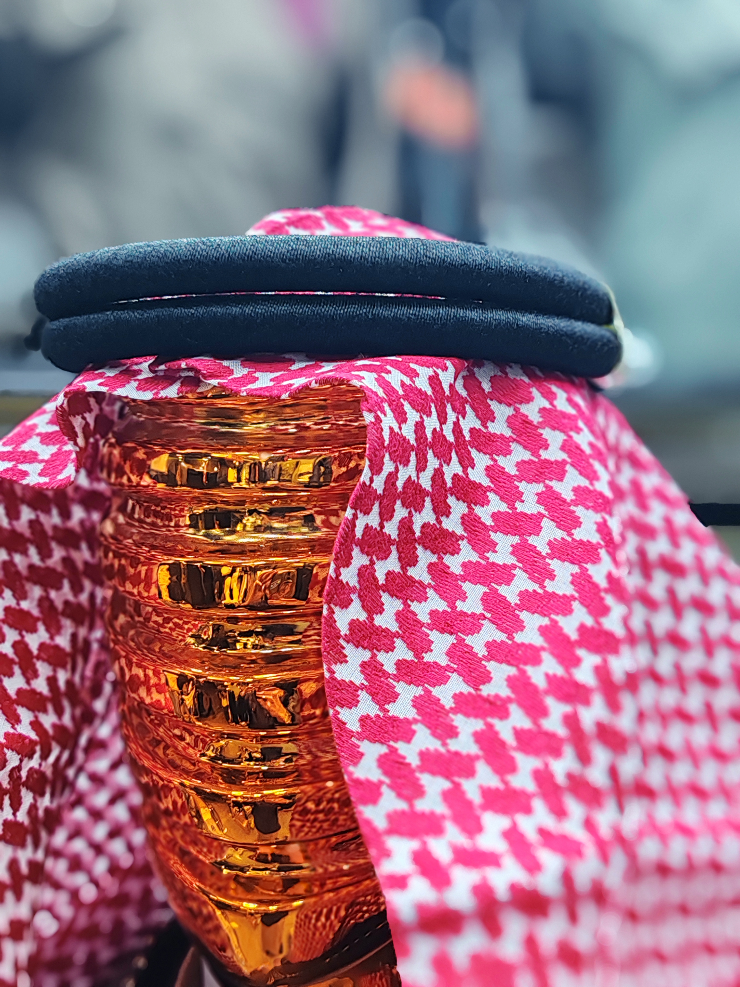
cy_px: 494
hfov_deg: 27.0
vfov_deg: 35.5
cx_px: 370
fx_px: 1539
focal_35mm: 54
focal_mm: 6.12
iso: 400
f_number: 0.95
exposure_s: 1/100
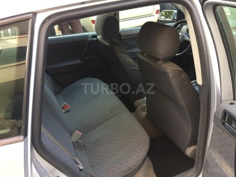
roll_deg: +9.5
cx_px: 118
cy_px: 88
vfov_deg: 48.2
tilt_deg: -25.1
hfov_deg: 61.7
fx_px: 198
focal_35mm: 29
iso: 100
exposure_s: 1/33
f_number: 2.2
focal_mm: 4.15
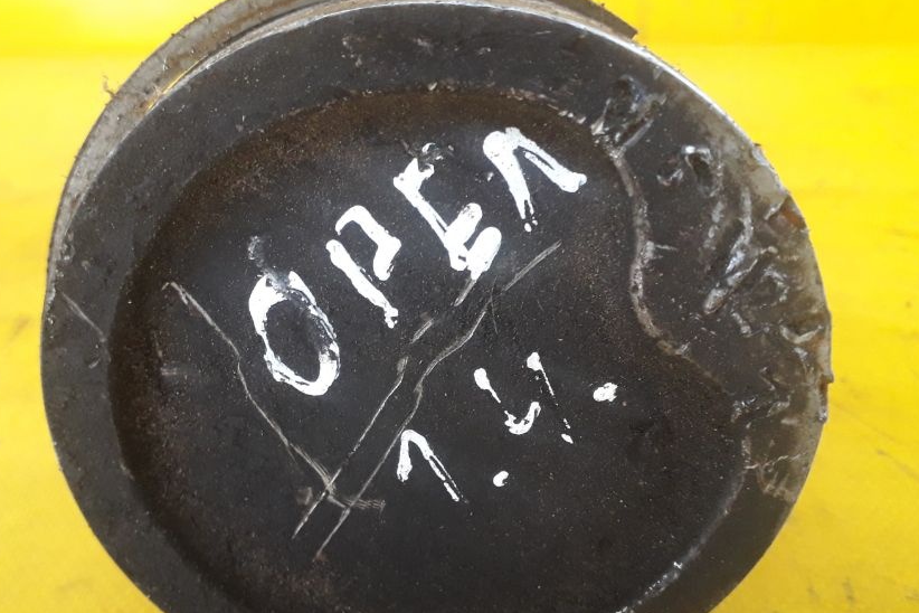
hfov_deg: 54.2
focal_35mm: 35
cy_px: 365
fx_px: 893
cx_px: 395
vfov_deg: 37.7
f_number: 1.9
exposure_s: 1/33
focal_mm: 3.6
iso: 160
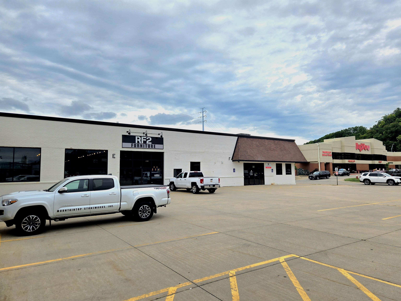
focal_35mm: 23
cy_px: 150
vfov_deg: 58.9
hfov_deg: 73.9
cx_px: 200
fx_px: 266
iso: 25
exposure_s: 1/1000
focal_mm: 5.4
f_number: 1.8
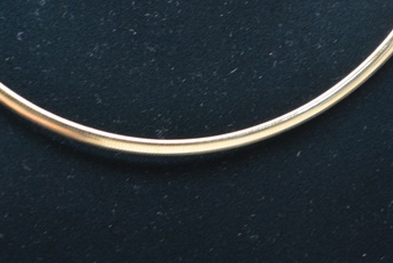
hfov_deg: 14.4
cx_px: 207
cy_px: 106
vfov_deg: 9.6
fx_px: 1560
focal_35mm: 143
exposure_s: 1/30
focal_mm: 55
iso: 1000
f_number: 5.6
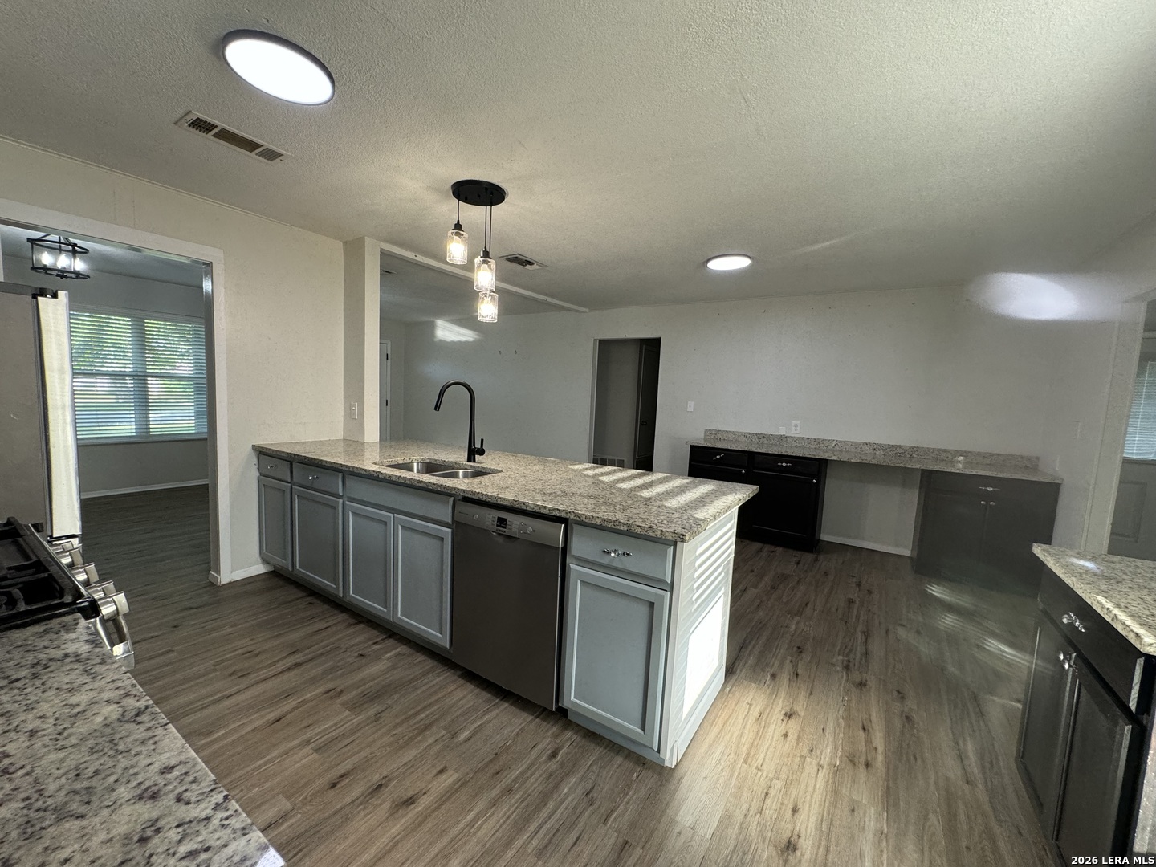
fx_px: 468
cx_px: 578
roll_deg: -2.4
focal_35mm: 14
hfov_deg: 102.1
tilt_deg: -6.0
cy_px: 434
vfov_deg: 85.7
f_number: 2.2
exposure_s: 1/120
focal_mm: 2.22
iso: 200
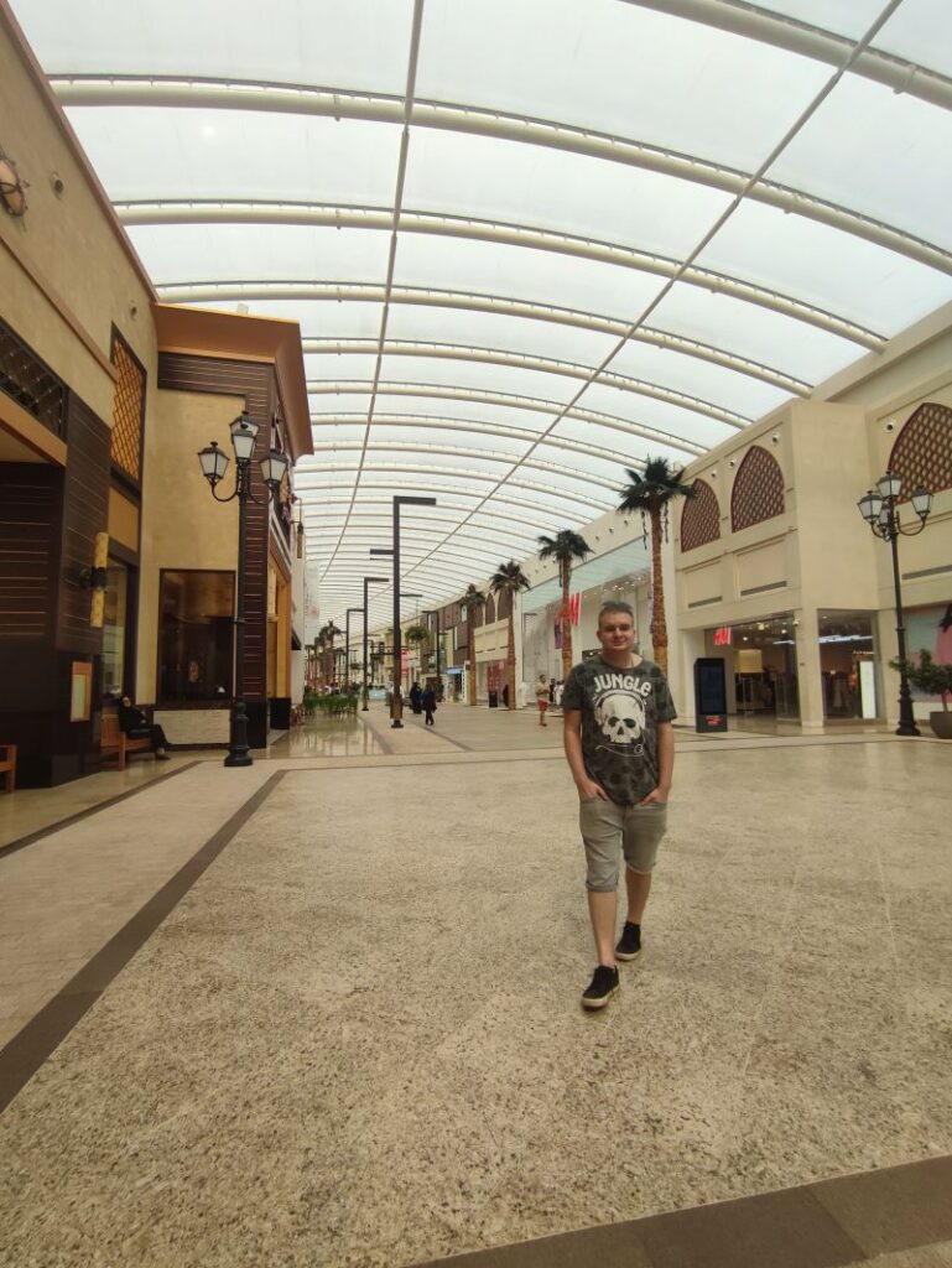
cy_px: 634
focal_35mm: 16
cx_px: 476
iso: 50
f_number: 2.2
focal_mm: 1.65
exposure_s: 1/268
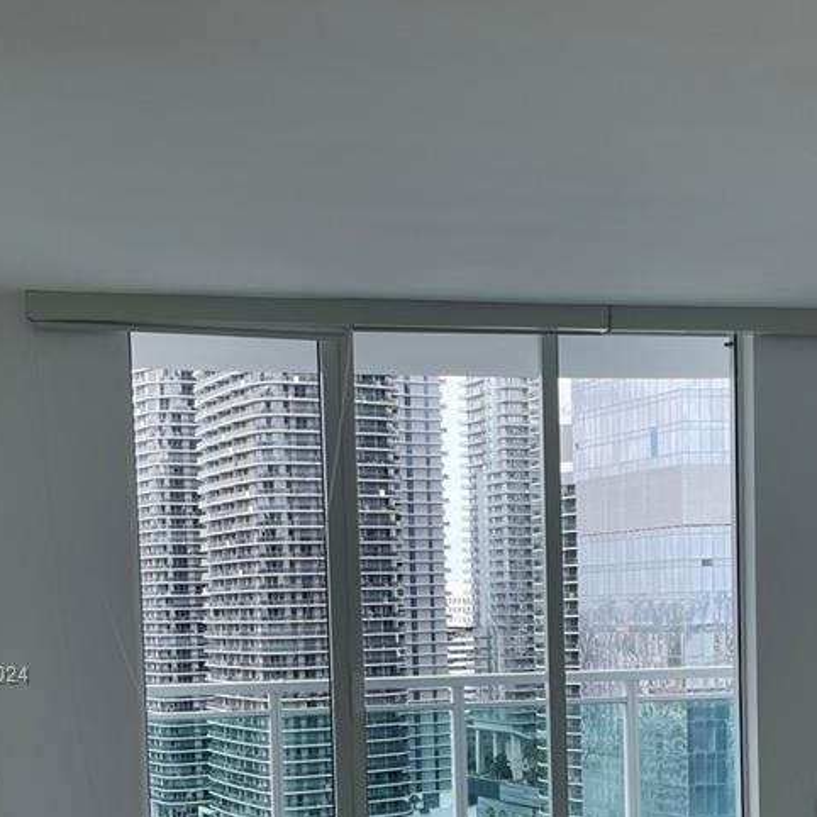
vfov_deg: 30.2
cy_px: 676
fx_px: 1469
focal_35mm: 55
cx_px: 481
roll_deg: +1.3
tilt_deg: -3.5
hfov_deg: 31.0
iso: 32
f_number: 1.6
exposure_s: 1/338
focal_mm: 5.1
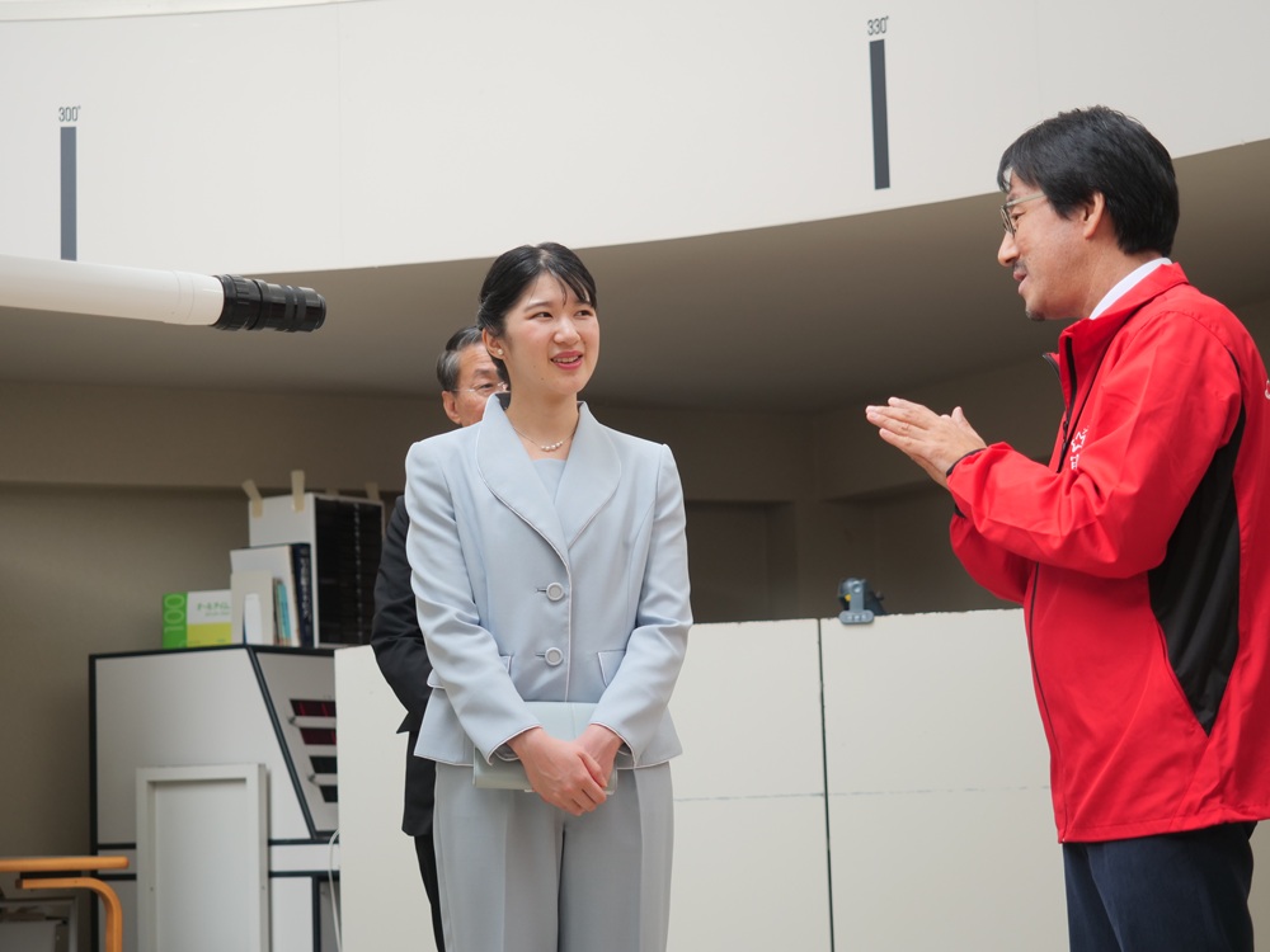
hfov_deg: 24.4
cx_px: 635
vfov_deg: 18.4
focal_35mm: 80
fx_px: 2935
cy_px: 476
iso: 320
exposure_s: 1/125
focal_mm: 40
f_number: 2.8
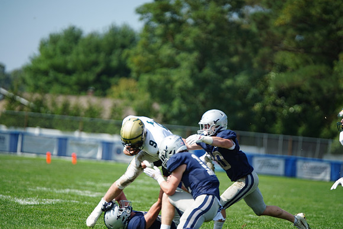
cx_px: 172
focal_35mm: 247
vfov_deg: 5.6
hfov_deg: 8.3
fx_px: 2354
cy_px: 114
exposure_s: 1/4000
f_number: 2.8
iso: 400
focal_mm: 247
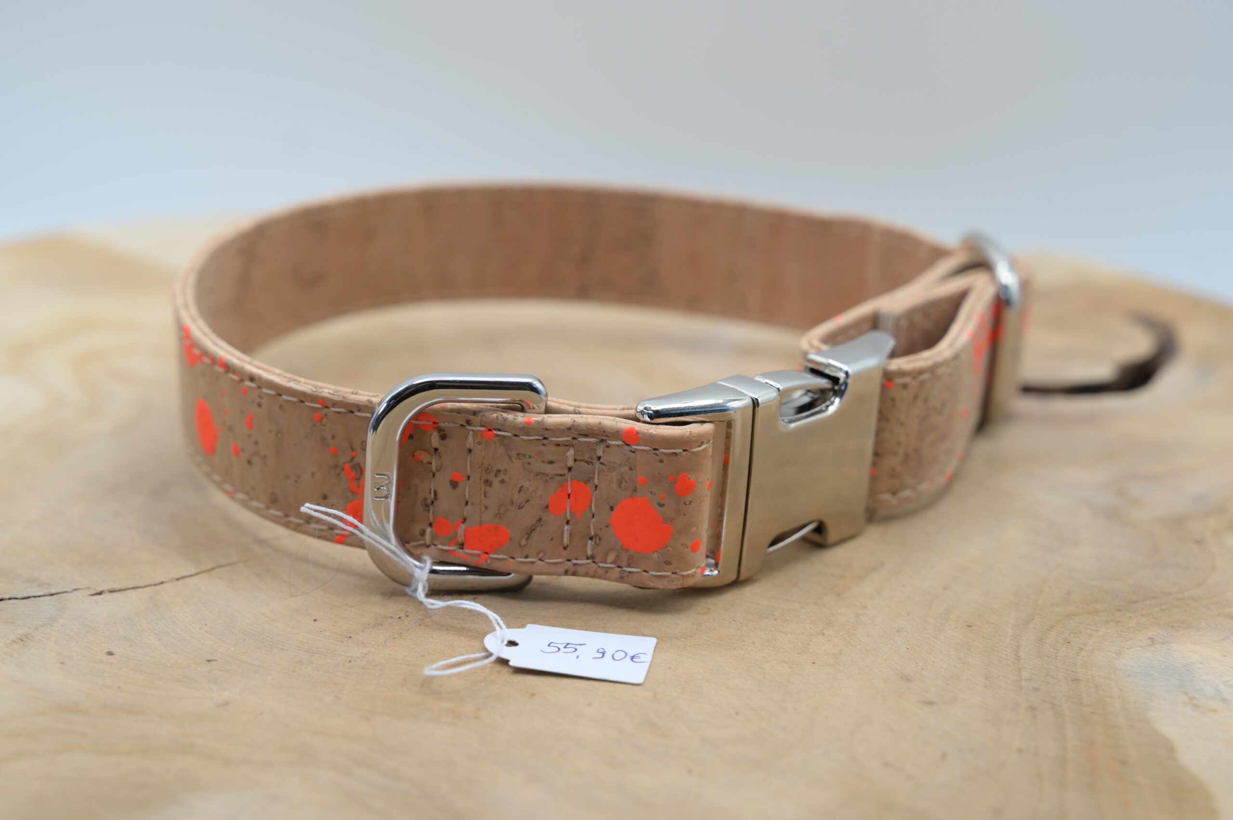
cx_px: 616
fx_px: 2190
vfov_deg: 21.2
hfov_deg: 31.4
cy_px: 410
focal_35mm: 64
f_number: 6.3
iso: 100
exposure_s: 1/50
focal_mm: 64
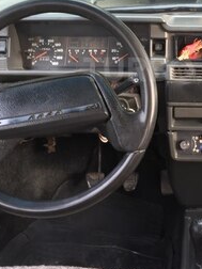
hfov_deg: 25.2
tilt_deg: -11.2
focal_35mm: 57
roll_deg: +1.2
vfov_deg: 33.2
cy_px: 69
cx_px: 166
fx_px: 443
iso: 32
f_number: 2.2
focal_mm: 4.15
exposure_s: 1/33
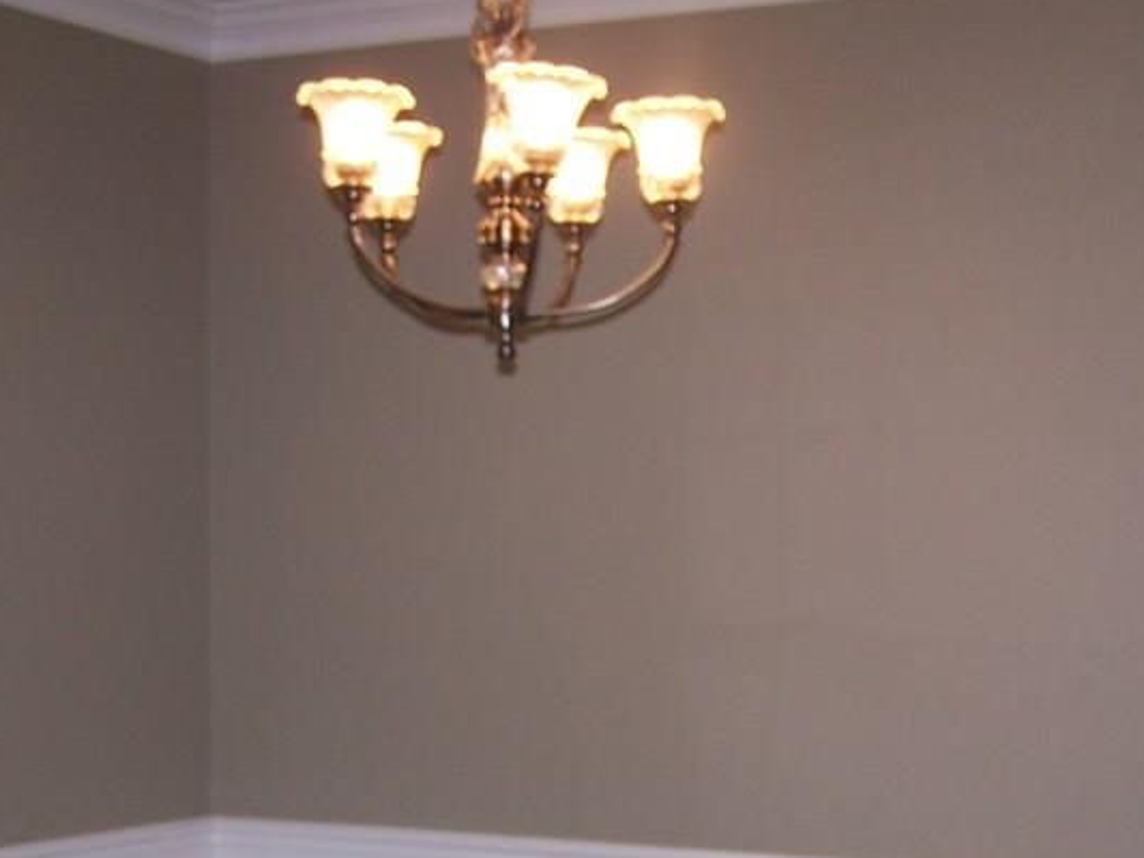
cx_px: 743
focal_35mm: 73
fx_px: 2413
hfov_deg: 26.5
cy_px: 744
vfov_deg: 19.9
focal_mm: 6.3
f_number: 2.8
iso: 80
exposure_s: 1/60
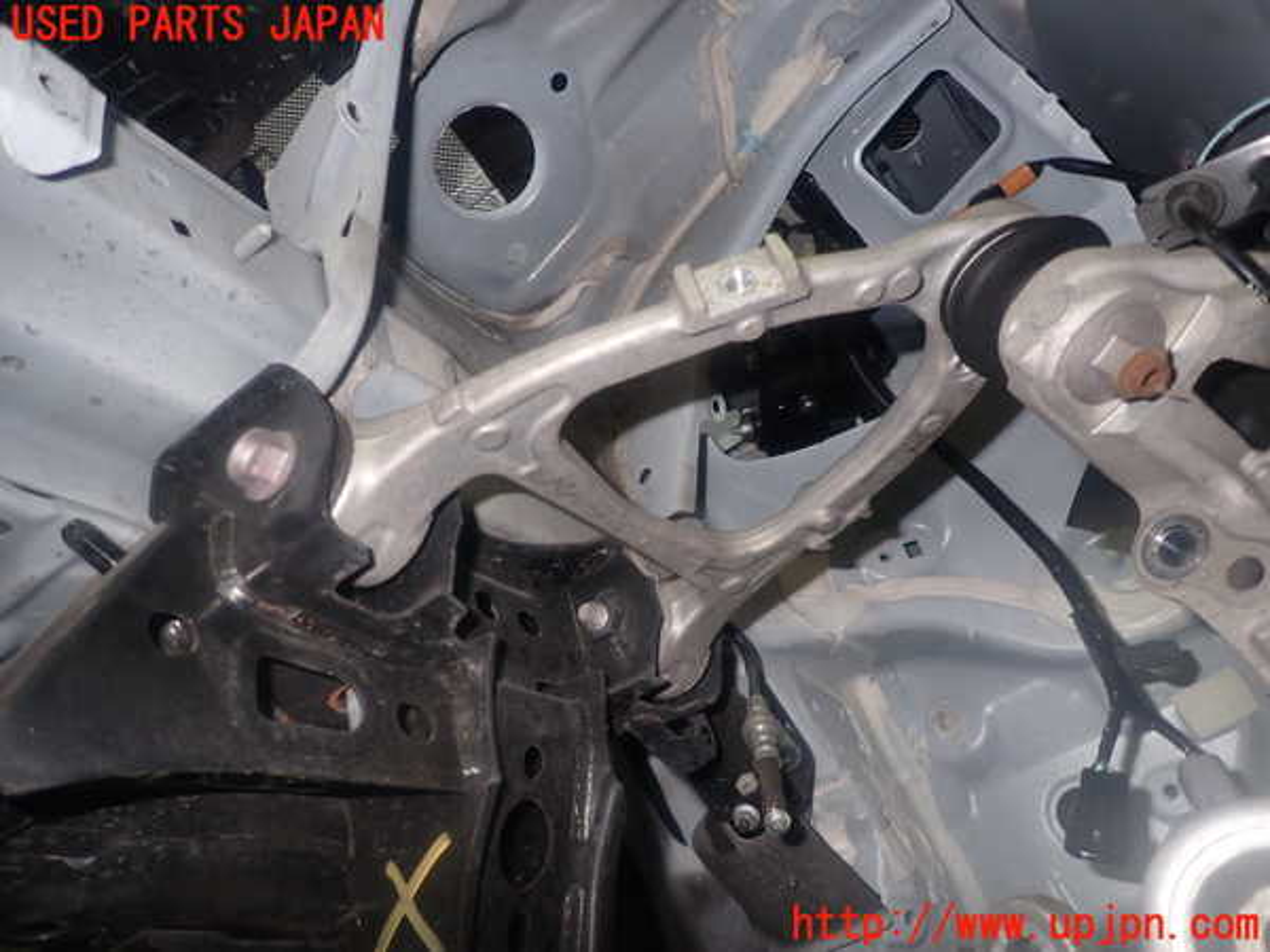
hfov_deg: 69.4
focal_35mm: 25
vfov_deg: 54.9
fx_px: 917
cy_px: 476
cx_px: 635
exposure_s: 1/30
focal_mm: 4.5
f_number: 5.6
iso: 200
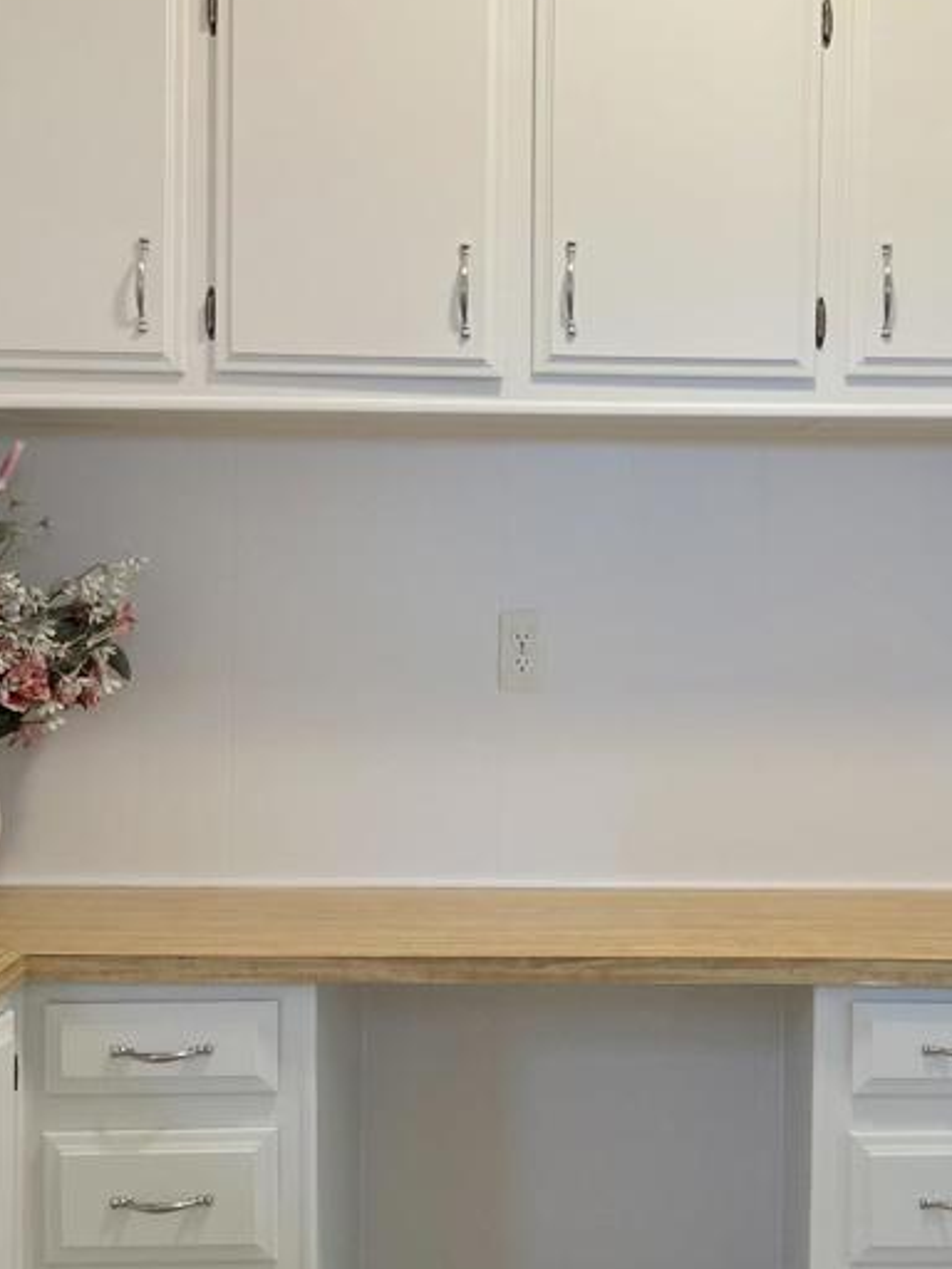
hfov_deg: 27.7
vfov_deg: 36.8
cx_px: 694
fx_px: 1907
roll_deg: -0.3
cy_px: 555
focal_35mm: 52
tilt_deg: -1.0
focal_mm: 5.7
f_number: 1.5
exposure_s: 1/120
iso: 125
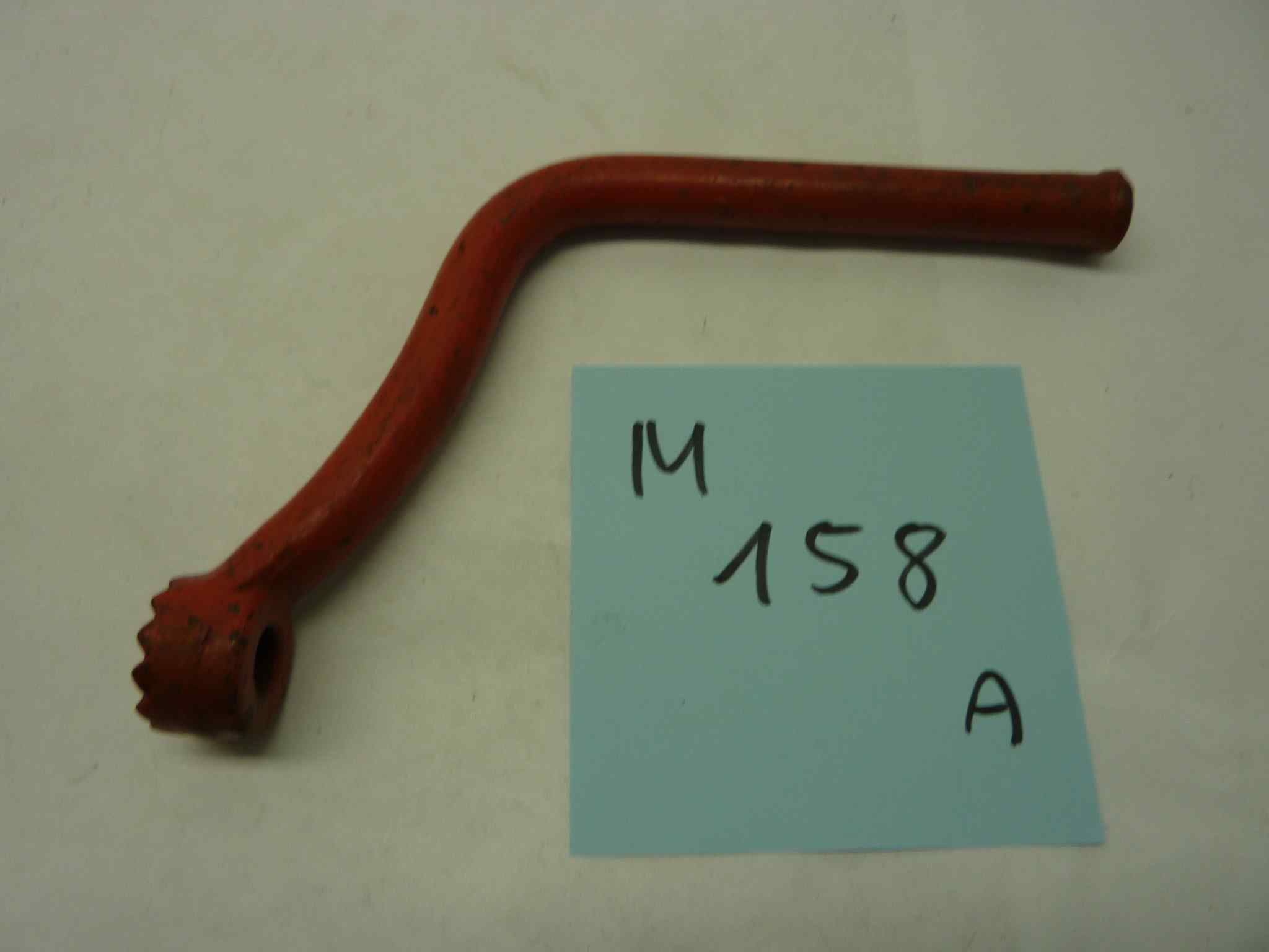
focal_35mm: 25
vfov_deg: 54.9
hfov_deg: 69.4
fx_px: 916
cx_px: 634
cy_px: 476
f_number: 3.3
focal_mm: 4.1
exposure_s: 1/50
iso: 80
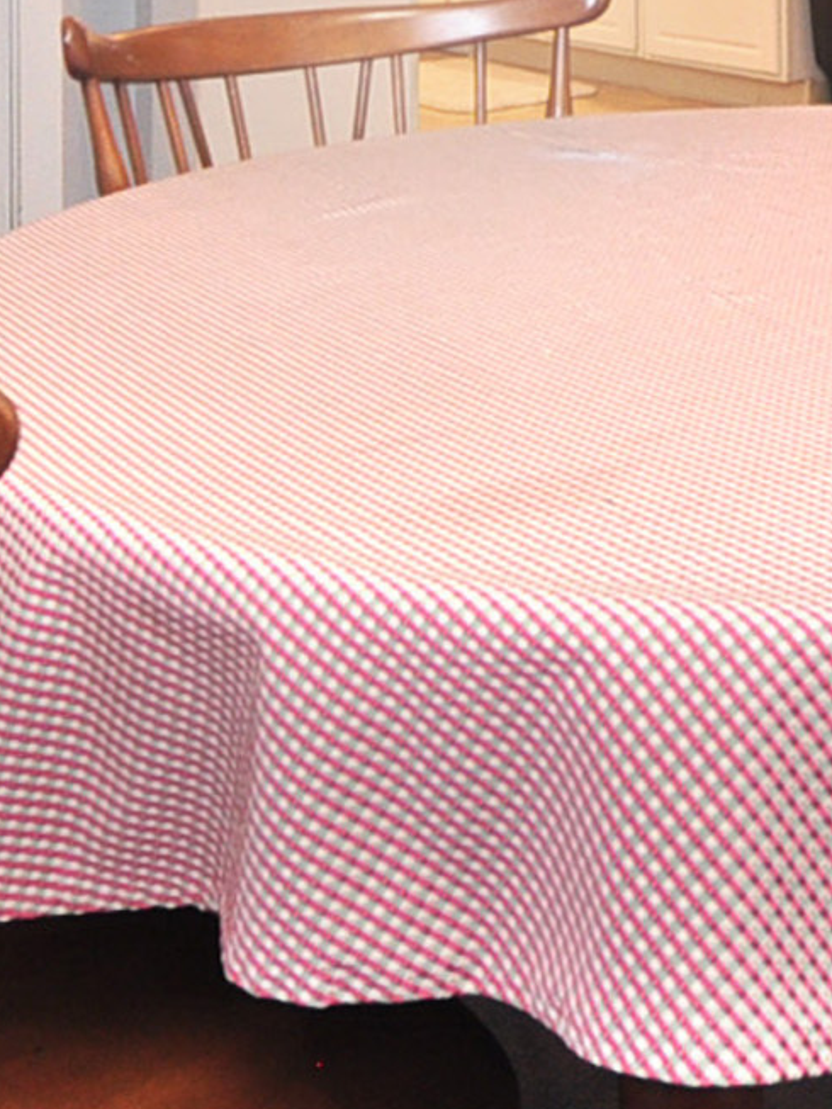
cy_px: -301
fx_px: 2050
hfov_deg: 22.8
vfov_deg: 26.2
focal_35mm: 64
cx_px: 593
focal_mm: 10
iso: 400
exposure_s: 1/25
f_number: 5
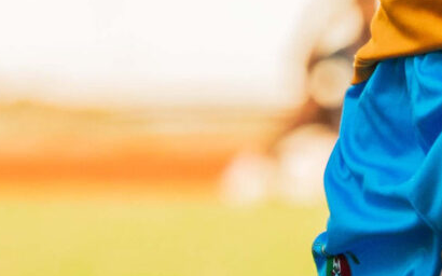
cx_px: 394
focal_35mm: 1871
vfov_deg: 0.7
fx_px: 22532
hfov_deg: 1.1
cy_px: -78
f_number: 6.3
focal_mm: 289.3
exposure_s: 1/1250
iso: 500
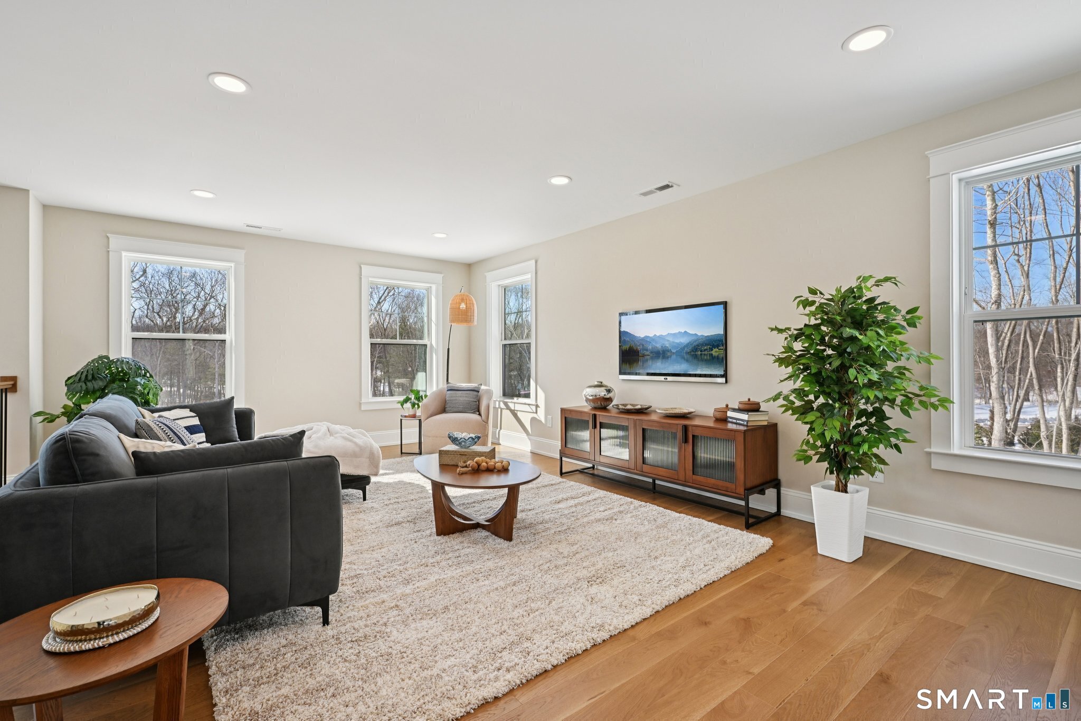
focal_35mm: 16
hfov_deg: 96.7
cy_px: 360
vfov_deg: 73.7
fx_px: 480
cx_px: 540
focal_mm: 16
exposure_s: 1/100
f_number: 8
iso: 400
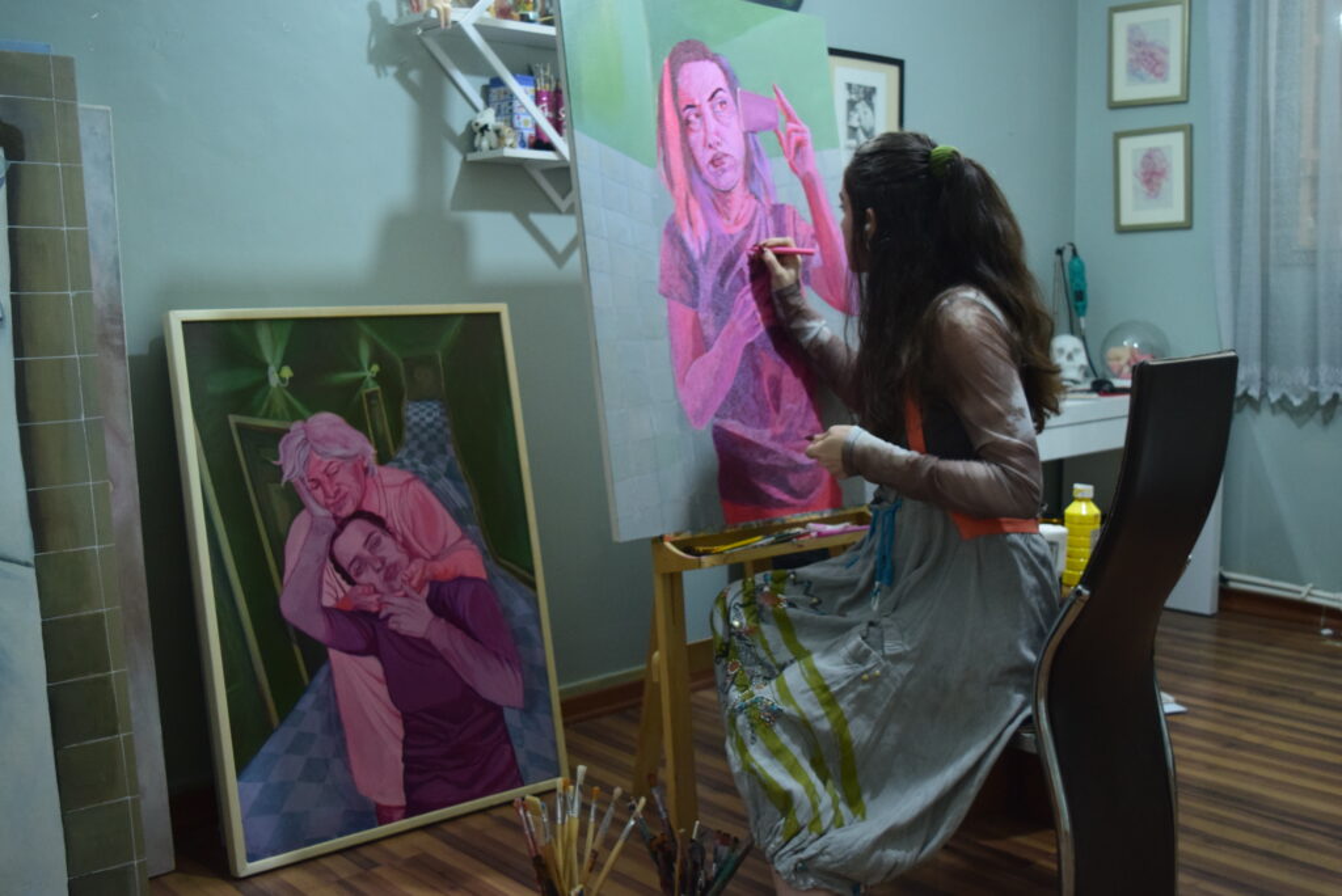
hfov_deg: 51.3
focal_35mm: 38
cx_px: 671
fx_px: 1399
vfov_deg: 35.5
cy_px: 448
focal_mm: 25
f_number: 5
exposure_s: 1/60
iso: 2000
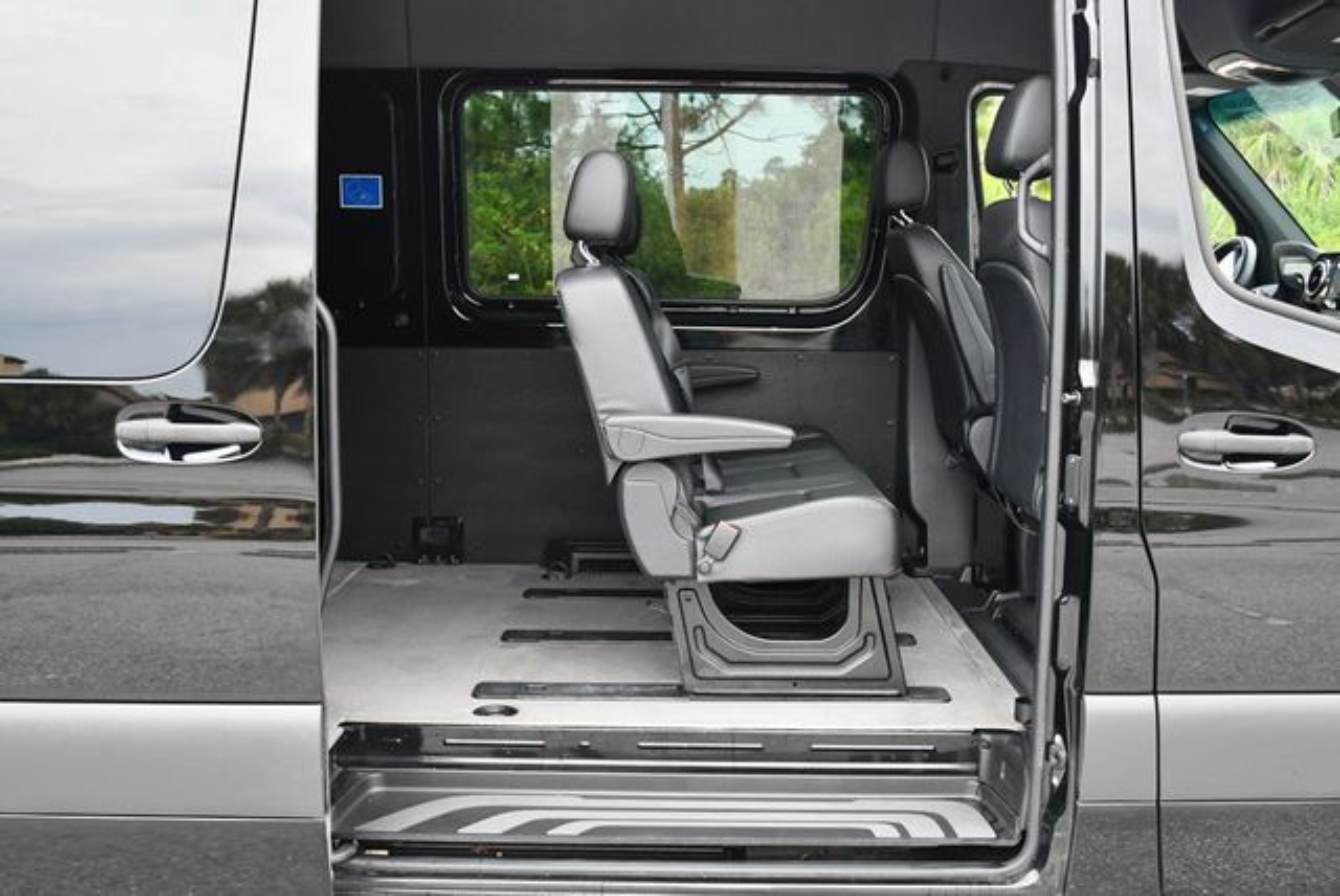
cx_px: 670
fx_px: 1341
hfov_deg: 53.1
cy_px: 448
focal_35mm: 36
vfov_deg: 36.9
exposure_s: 1/250
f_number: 3.5
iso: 800
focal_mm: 18
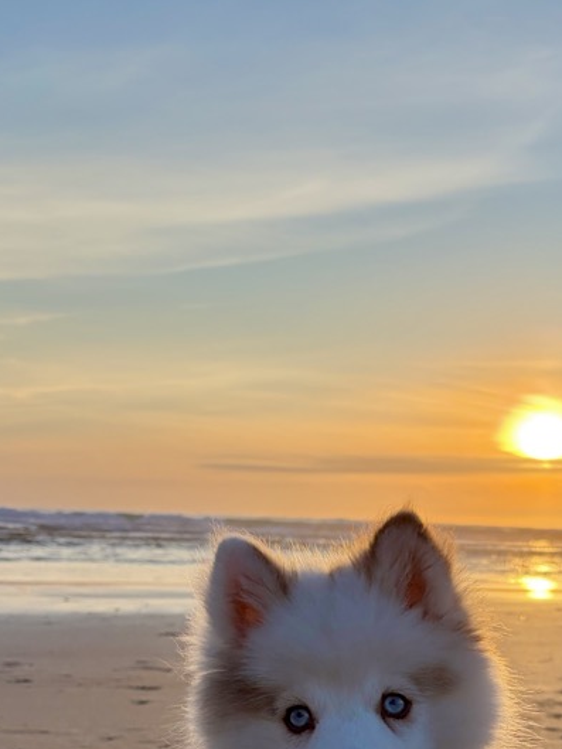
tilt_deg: -13.7
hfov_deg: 24.3
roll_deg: -1.1
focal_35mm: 59
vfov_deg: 29.4
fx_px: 1277
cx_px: 470
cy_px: 833
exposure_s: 1/2283
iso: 50
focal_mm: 5.96
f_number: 1.6
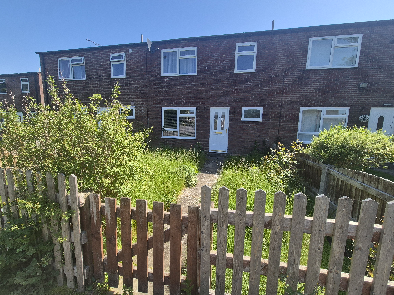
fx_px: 148
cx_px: 197
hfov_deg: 106.2
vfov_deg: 89.9
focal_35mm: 13
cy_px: 148
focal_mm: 2.2
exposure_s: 1/1244
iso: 50
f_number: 2.2
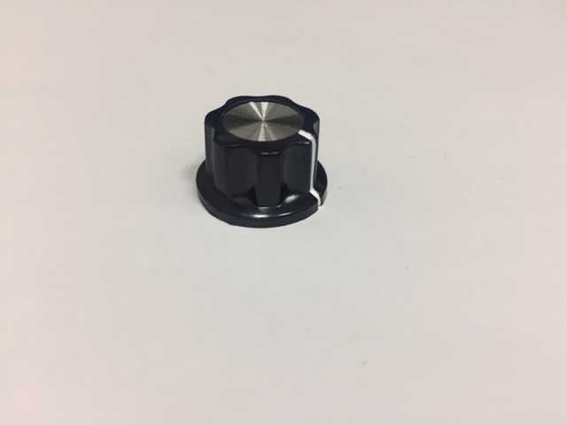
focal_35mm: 29
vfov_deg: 48.2
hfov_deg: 61.7
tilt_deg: -42.8
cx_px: 284
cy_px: 212
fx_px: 475
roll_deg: -0.8
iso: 50
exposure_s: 1/33
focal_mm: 4.15
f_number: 2.2
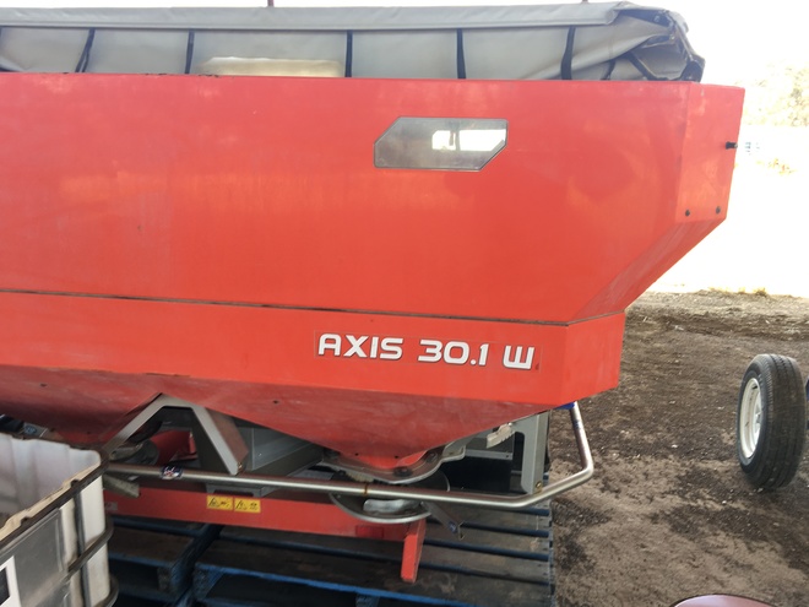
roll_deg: -0.8
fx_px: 678
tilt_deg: -14.3
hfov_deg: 61.7
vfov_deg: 48.2
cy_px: 304
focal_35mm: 29
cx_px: 404
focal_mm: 4.15
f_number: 2.2
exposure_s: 1/50
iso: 25
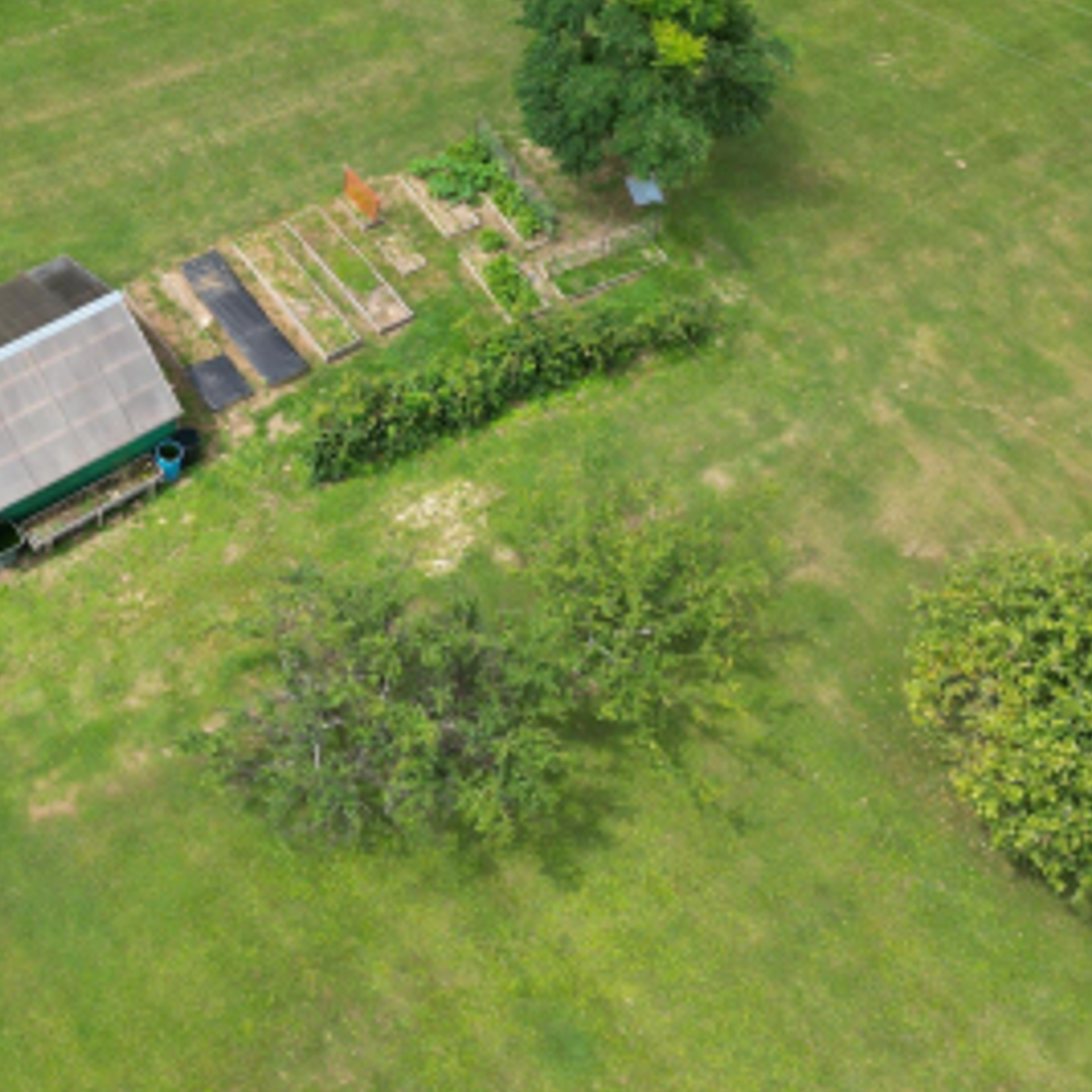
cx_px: 243
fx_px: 1892
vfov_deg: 31.3
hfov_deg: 31.5
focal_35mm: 53
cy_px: 204
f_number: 1.7
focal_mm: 6.72
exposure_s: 1/1250
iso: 100
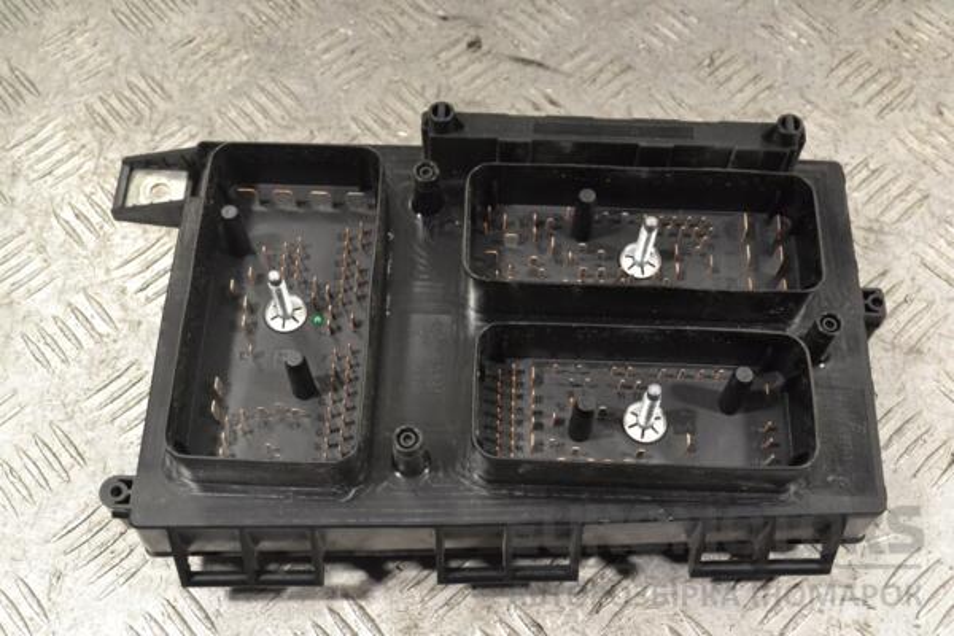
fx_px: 1153
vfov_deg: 30.8
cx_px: 477
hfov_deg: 45.0
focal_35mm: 44
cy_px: 318
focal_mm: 29
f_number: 8
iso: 3200
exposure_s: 1/250
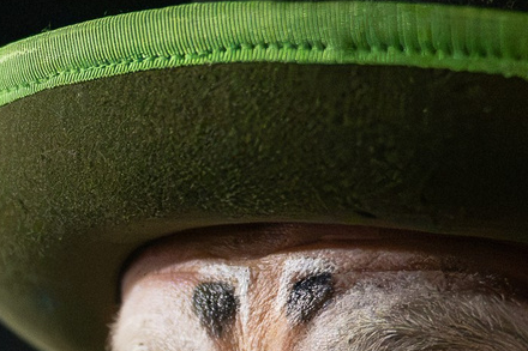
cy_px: 417
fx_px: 2932
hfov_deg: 10.1
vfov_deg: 6.8
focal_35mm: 200
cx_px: -102
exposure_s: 1/800
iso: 8000
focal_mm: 31.5
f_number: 2.8
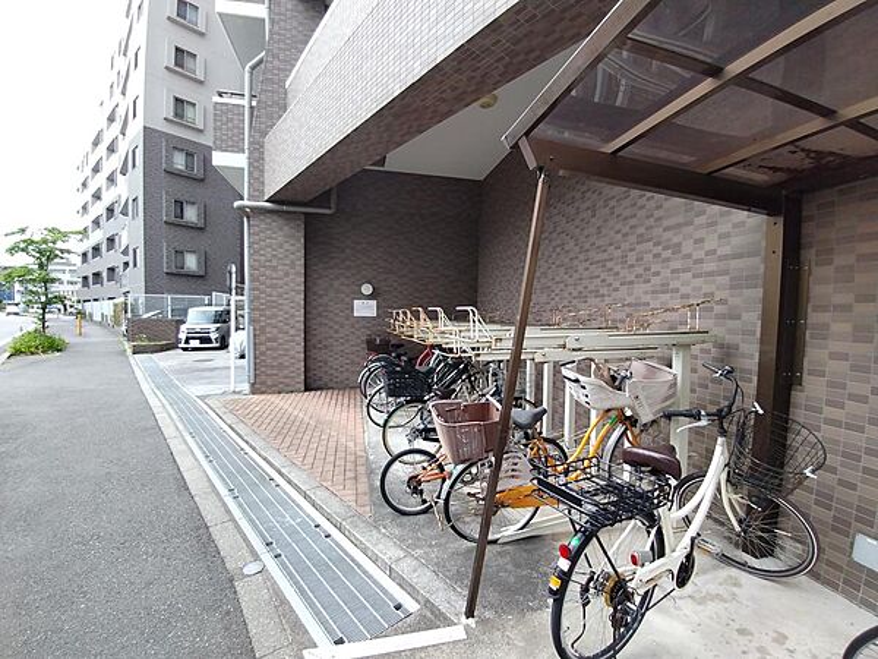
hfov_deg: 98.2
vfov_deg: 81.7
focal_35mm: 15
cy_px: 330
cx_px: 439
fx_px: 380
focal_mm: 1.6
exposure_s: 1/188
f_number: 2.4
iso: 50
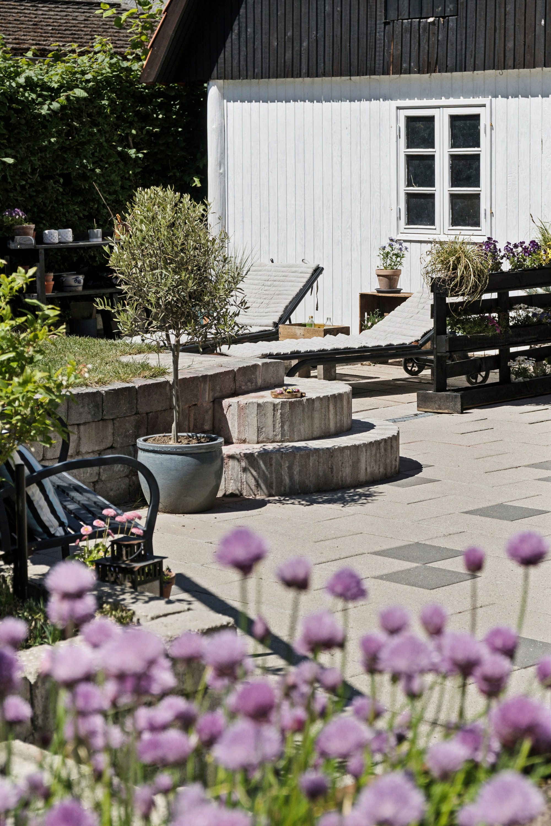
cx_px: 276
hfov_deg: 17.2
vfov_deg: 25.5
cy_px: 413
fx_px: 1825
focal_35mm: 80
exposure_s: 1/1600
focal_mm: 53
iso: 200
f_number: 6.3
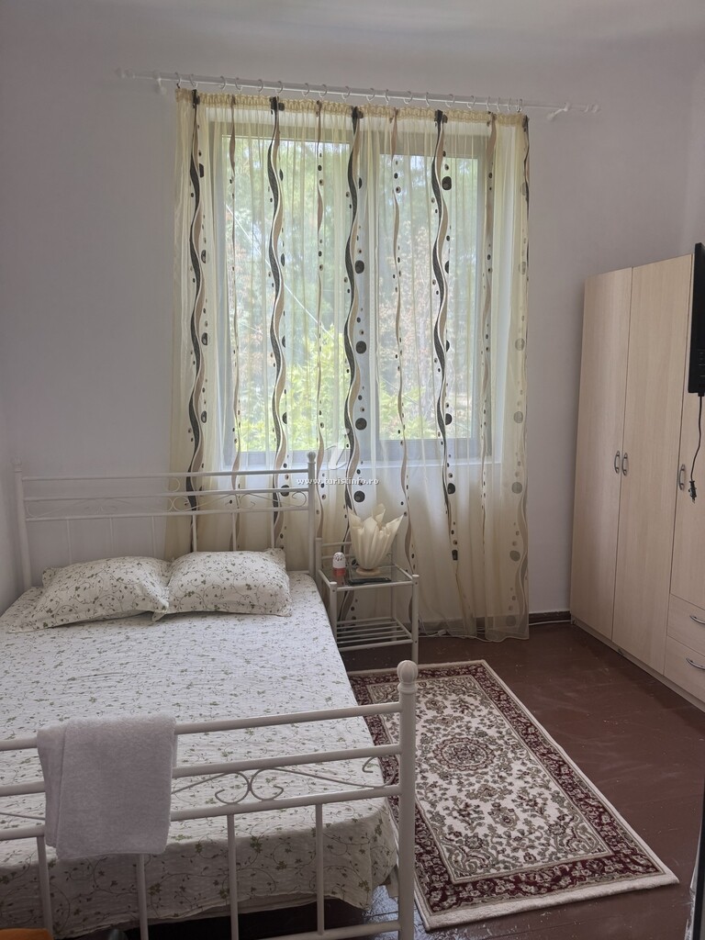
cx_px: 352
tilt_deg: -8.5
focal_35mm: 24
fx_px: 652
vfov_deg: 71.6
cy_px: 470
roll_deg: +0.2
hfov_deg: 56.8
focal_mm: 6.76
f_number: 1.78
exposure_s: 1/139
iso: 50
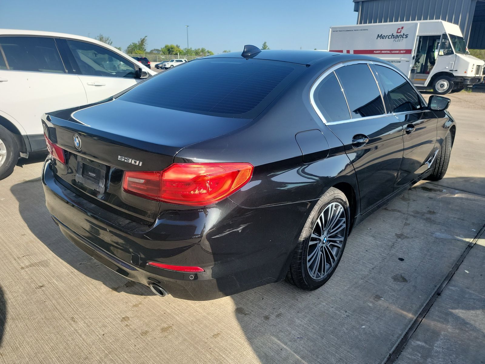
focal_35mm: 24
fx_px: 336
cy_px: 182
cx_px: 242
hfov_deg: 71.6
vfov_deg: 56.8
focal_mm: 6.7
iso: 50
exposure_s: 1/458
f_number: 1.8
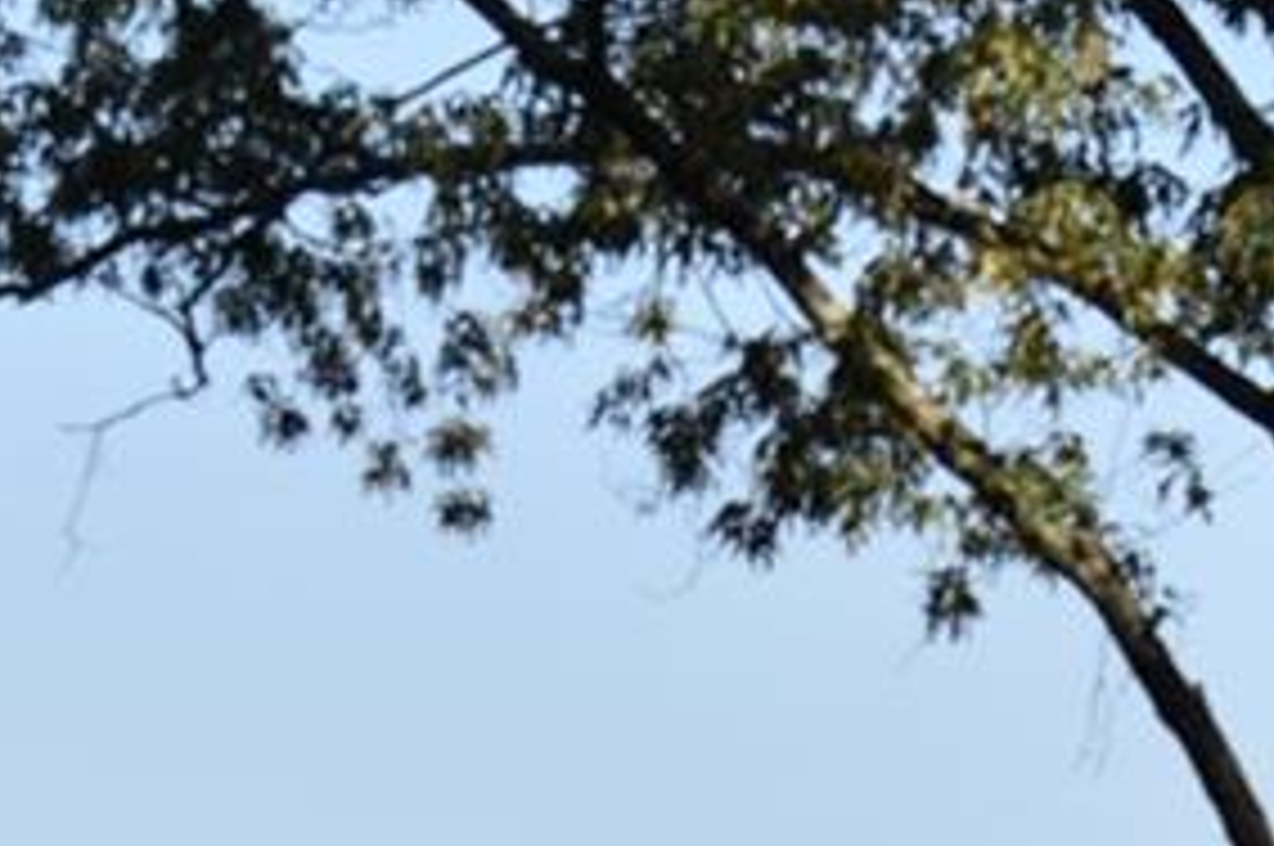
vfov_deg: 4.5
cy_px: 1521
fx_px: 10562
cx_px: 846
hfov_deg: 6.9
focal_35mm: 299
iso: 200
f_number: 9
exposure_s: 1/320
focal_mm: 55
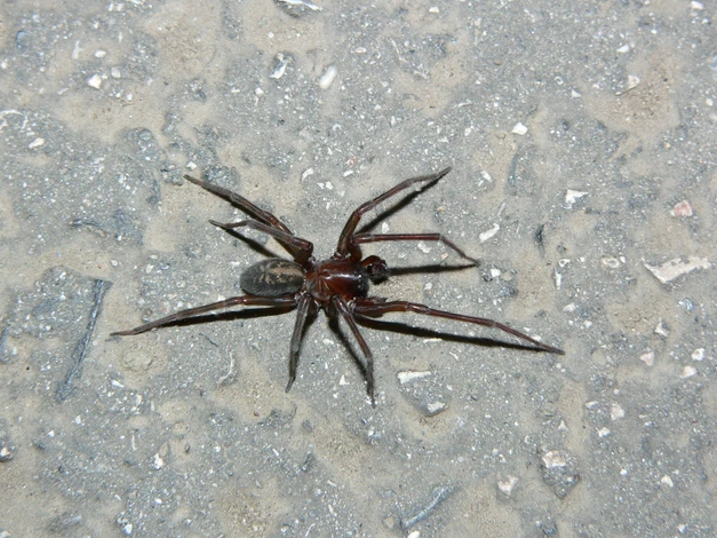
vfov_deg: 15.1
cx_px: 353
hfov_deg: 20.0
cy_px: 271
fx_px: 2029
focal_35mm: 98
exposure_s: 1/60
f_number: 4
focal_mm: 16.1
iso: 100
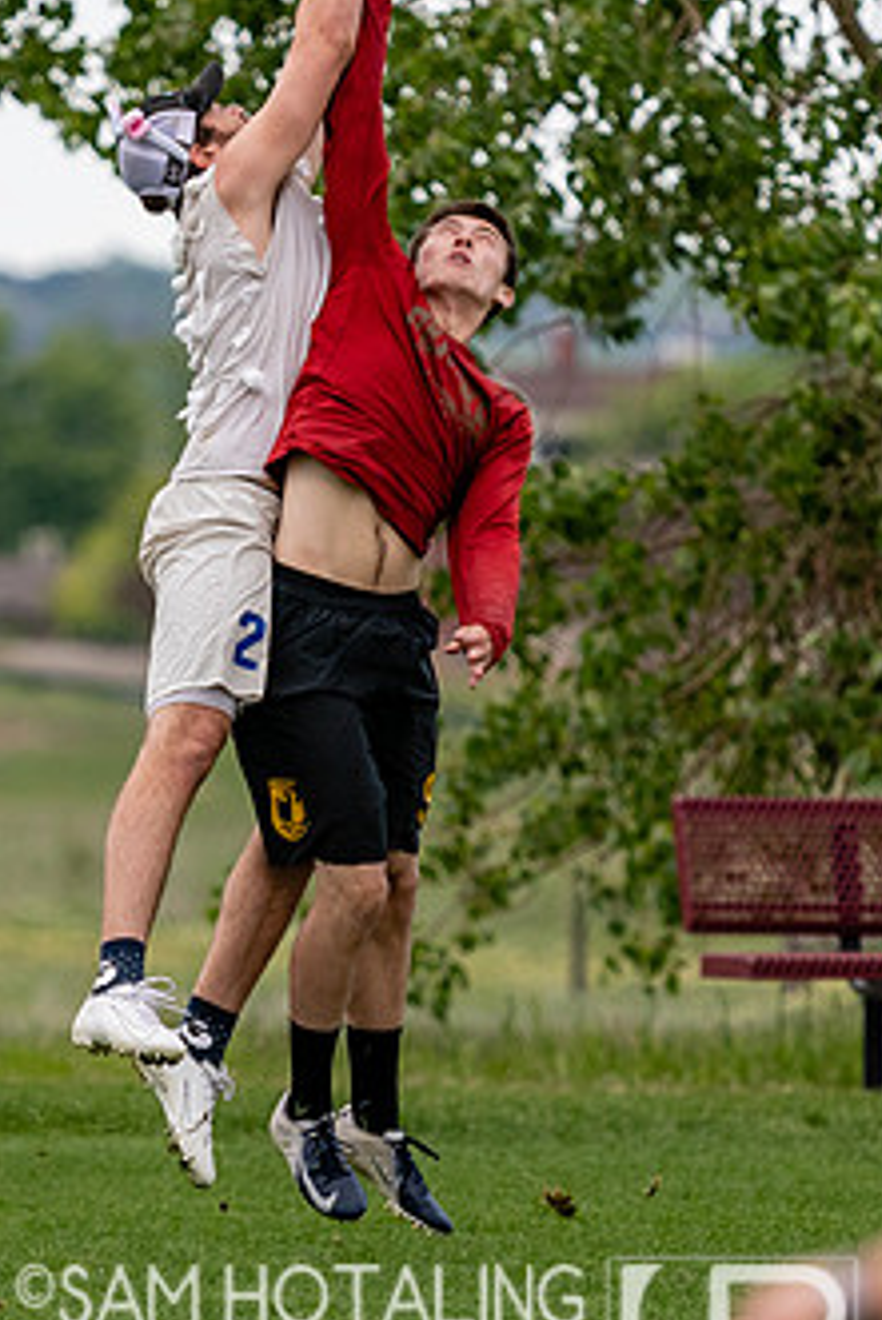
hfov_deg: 1.7
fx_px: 28890
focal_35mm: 787
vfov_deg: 2.6
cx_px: 307
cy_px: 723
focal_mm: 200
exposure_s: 1/2500
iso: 200
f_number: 2.8
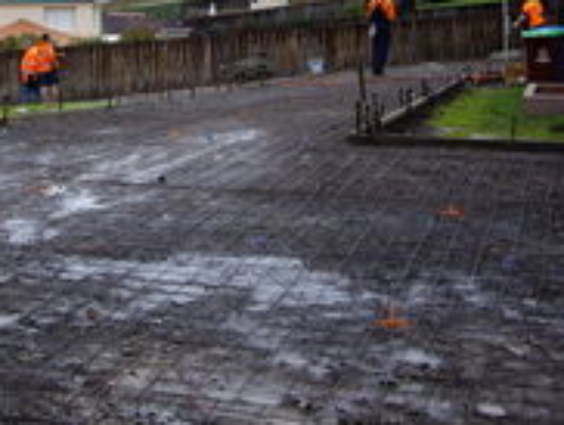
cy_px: 23
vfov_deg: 19.7
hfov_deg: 26.4
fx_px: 1191
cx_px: 164
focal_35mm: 73
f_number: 2.8
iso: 64
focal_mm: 7.9
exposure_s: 1/200
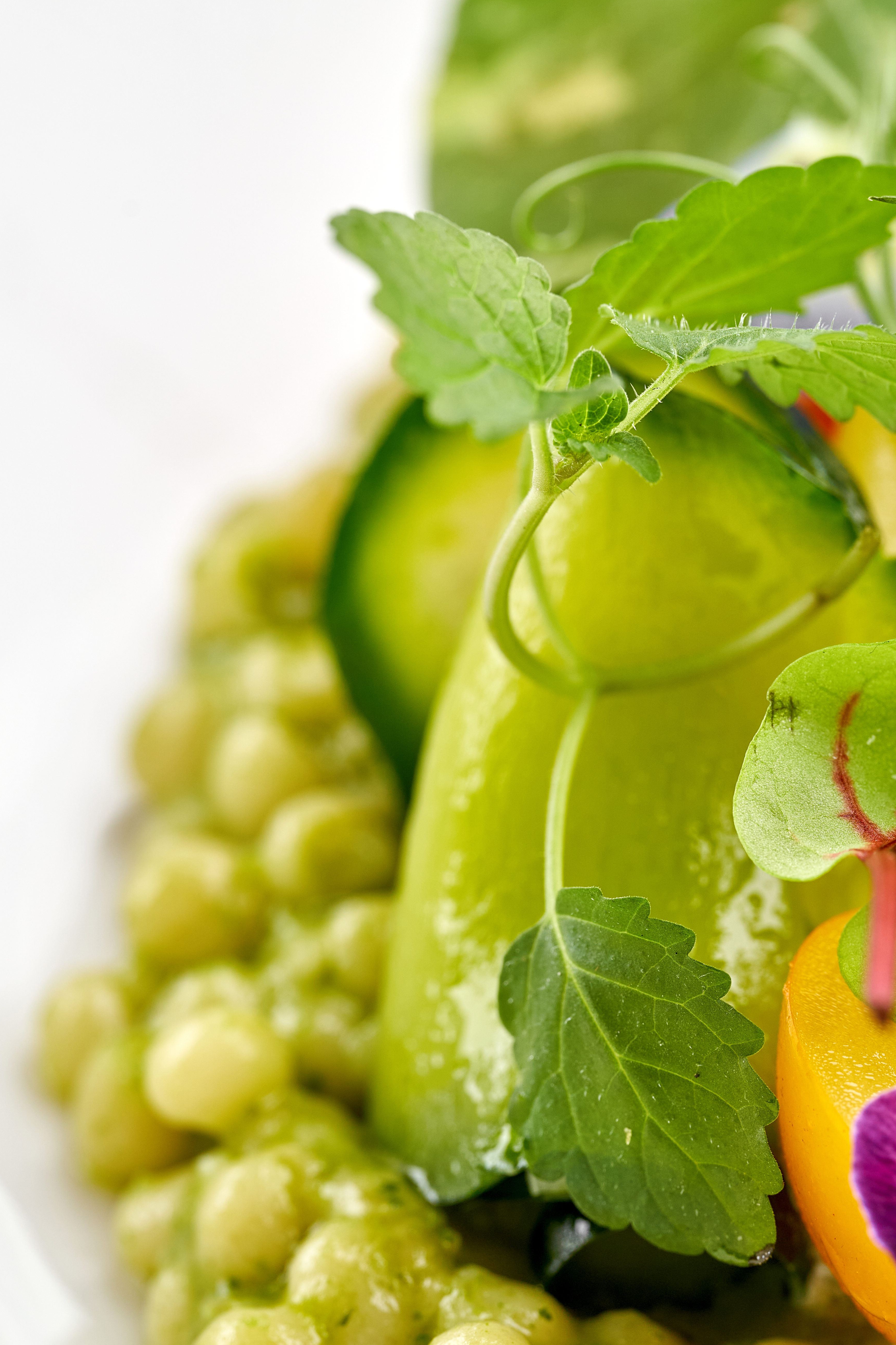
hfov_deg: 7.8
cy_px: 779
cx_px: 616
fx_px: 6533
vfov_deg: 11.7
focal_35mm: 175
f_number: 7.1
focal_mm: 105
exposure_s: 1/100
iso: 200
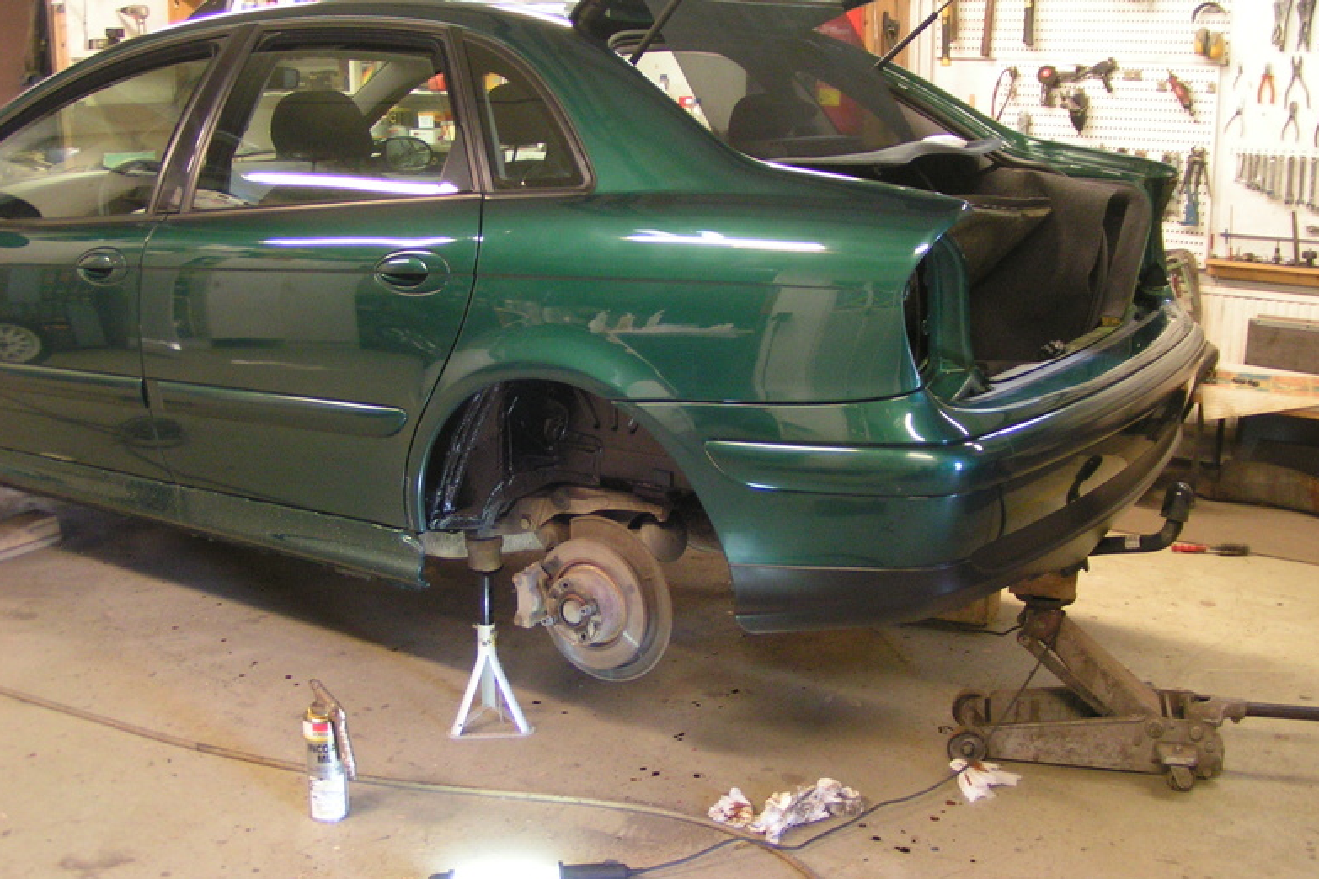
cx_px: 657
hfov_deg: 48.5
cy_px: 406
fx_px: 1465
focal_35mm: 40
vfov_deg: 33.4
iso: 200
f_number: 2.8
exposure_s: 1/13
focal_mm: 5.8
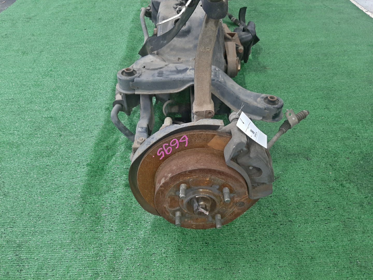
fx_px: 280
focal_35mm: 26
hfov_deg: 67.3
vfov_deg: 53.1
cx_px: 186
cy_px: 140
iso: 190
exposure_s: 1/33
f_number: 1.7
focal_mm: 3.93
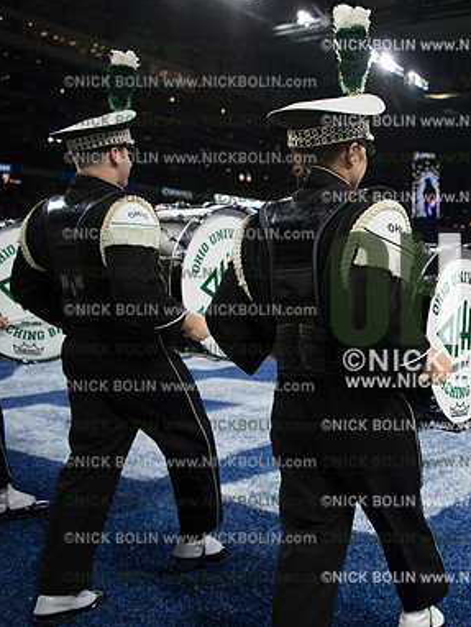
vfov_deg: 52.6
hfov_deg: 37.4
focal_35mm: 35
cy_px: 311
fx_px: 634
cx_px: 446
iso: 1250
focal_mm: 24
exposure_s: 1/1250
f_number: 2.8
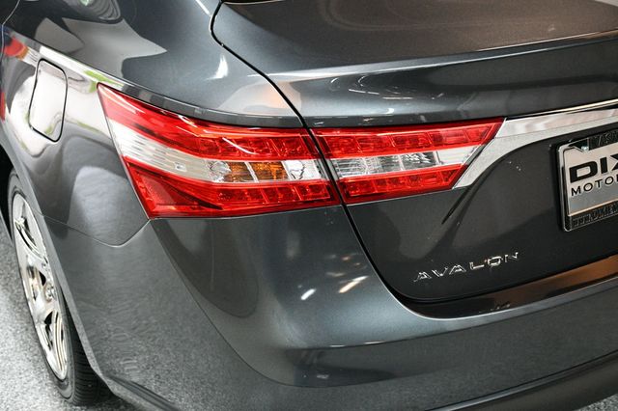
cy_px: 206
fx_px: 824
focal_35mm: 48
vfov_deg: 28.0
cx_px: 309
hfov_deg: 41.1
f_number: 4
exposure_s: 1/100
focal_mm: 32
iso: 3200
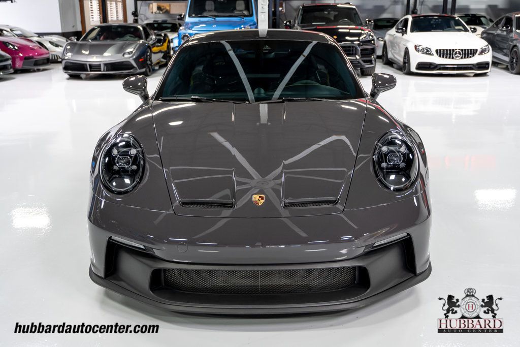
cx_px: 262
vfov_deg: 33.9
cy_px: 180
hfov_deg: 49.1
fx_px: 570
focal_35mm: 39
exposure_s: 1/60
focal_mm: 38
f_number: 4
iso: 800
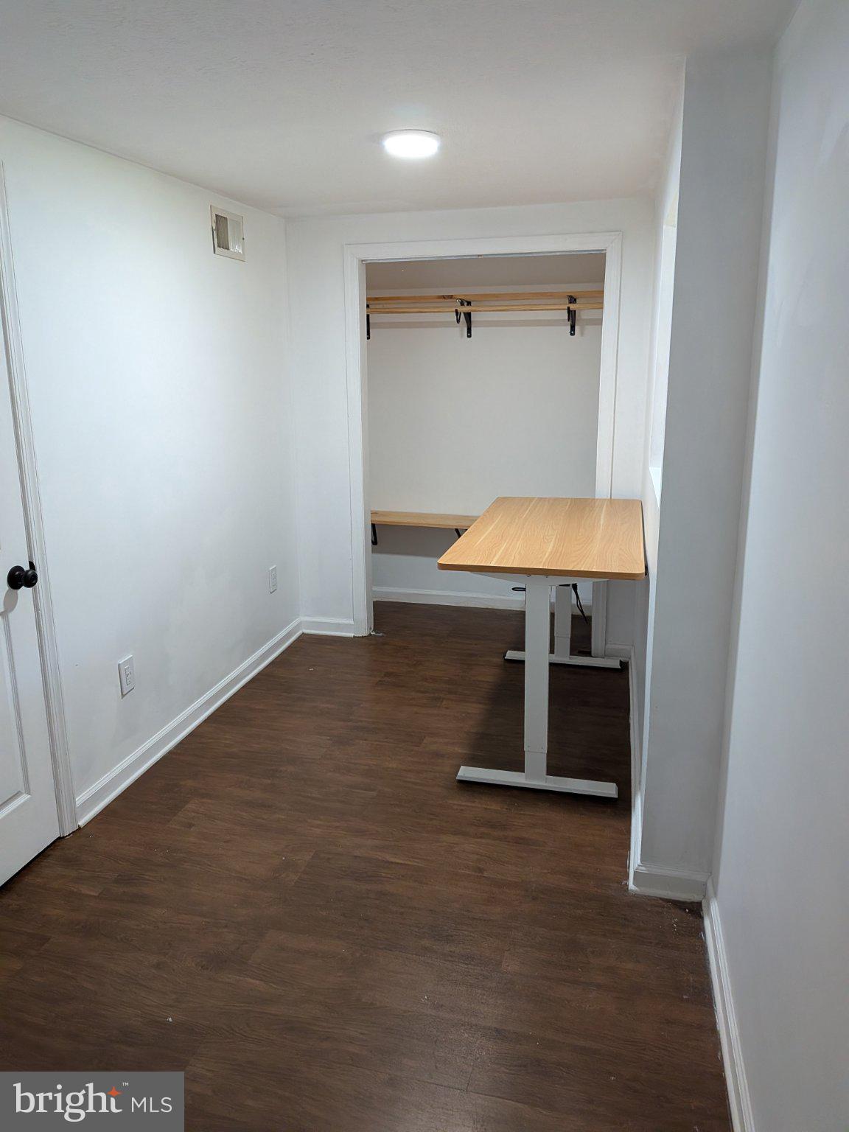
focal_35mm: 24
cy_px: 566
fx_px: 785
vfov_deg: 71.6
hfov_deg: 56.8
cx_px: 424
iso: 397
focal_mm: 4.53
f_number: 1.7
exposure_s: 1/120
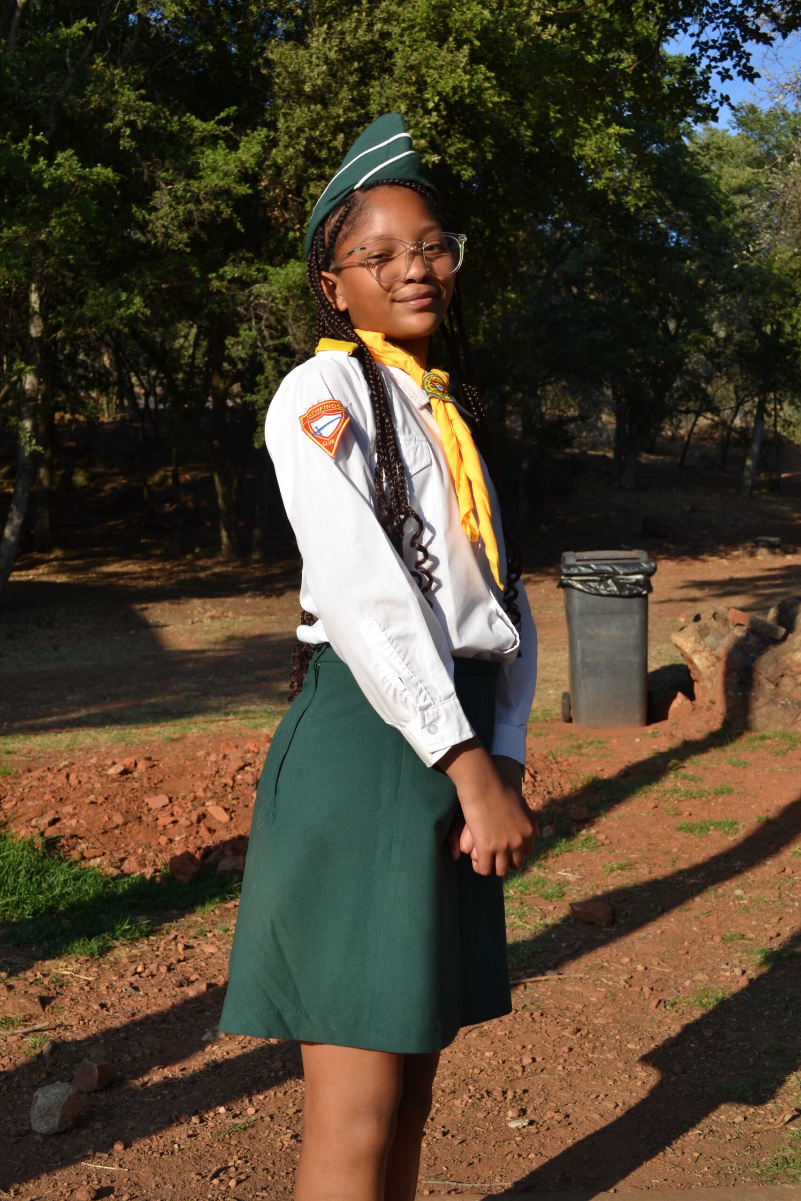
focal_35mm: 39
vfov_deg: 49.6
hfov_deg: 34.2
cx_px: 400
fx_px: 1301
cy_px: 600
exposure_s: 1/200
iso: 100
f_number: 7.1
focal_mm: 26
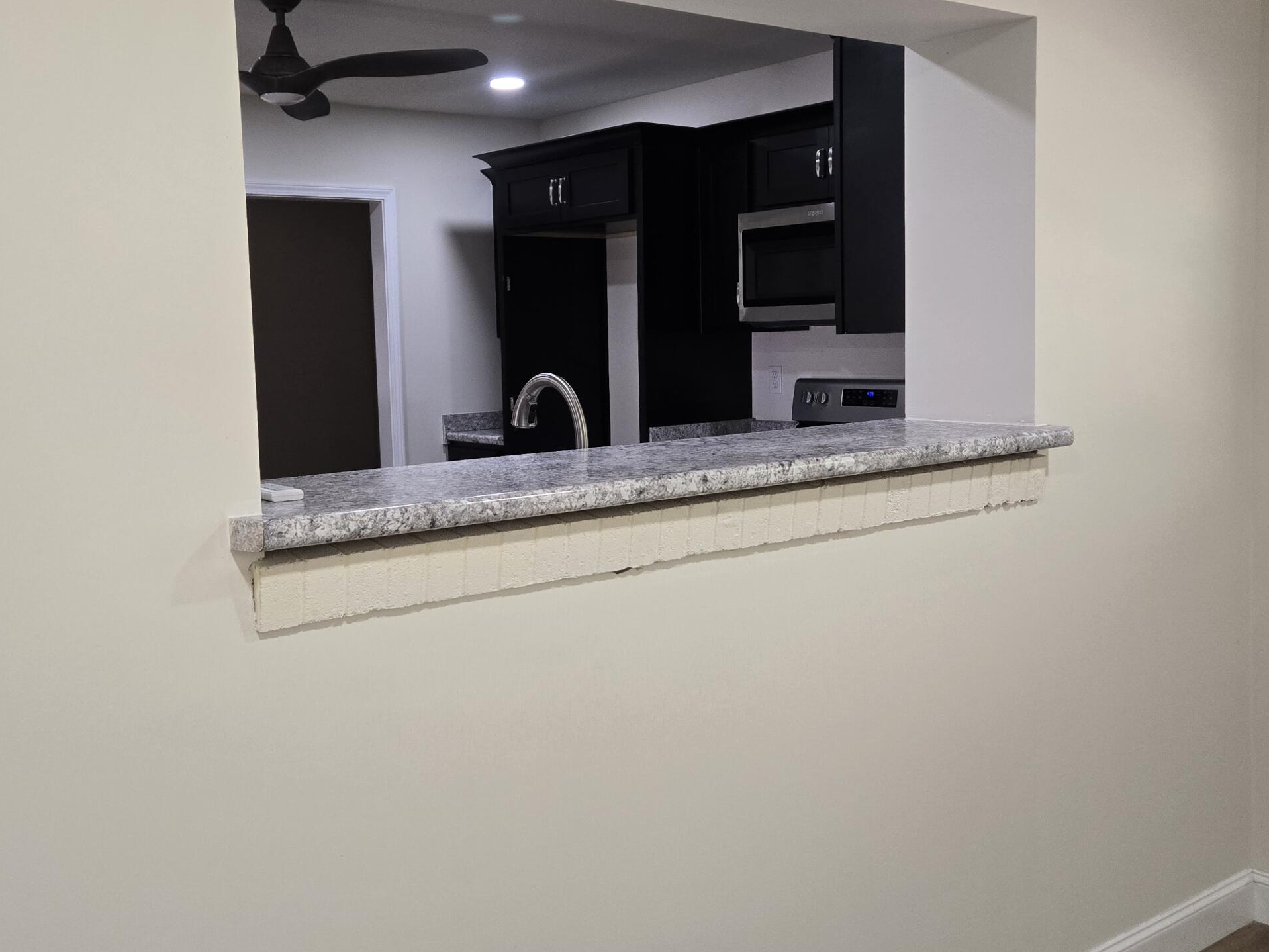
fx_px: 1320
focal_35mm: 36
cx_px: 565
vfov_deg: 39.6
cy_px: 449
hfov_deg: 51.3
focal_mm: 5.4
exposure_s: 1/120
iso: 250
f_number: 1.8
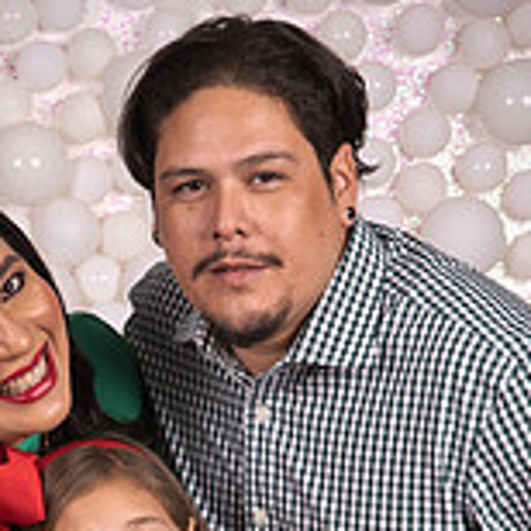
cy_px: 607
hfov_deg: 8.2
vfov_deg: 8.1
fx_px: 3714
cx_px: 181
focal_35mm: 214
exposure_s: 1/160
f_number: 13
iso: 50
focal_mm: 86
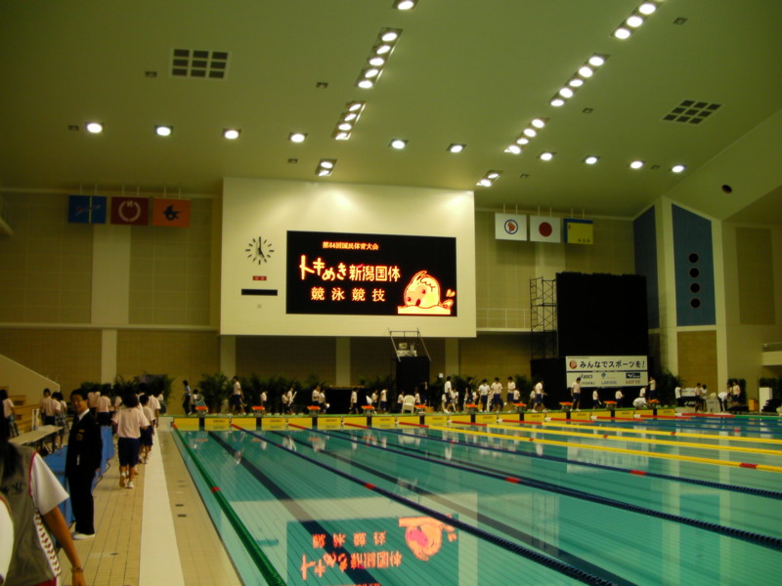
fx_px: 858
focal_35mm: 38
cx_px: 391
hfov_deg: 49.0
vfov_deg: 37.7
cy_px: 293
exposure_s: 1/39.6
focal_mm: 6.3
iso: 50
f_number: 3.5
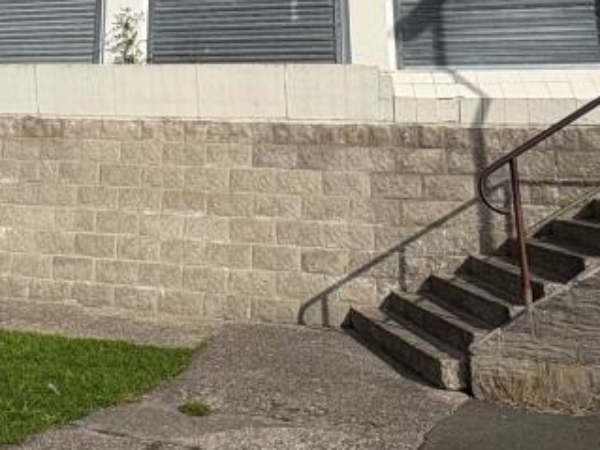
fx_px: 780
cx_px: 132
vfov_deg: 29.2
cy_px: -38
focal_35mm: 45
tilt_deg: +14.8
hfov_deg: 40.6
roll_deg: -1.6
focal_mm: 2.22
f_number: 2.2
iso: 50
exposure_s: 1/4132
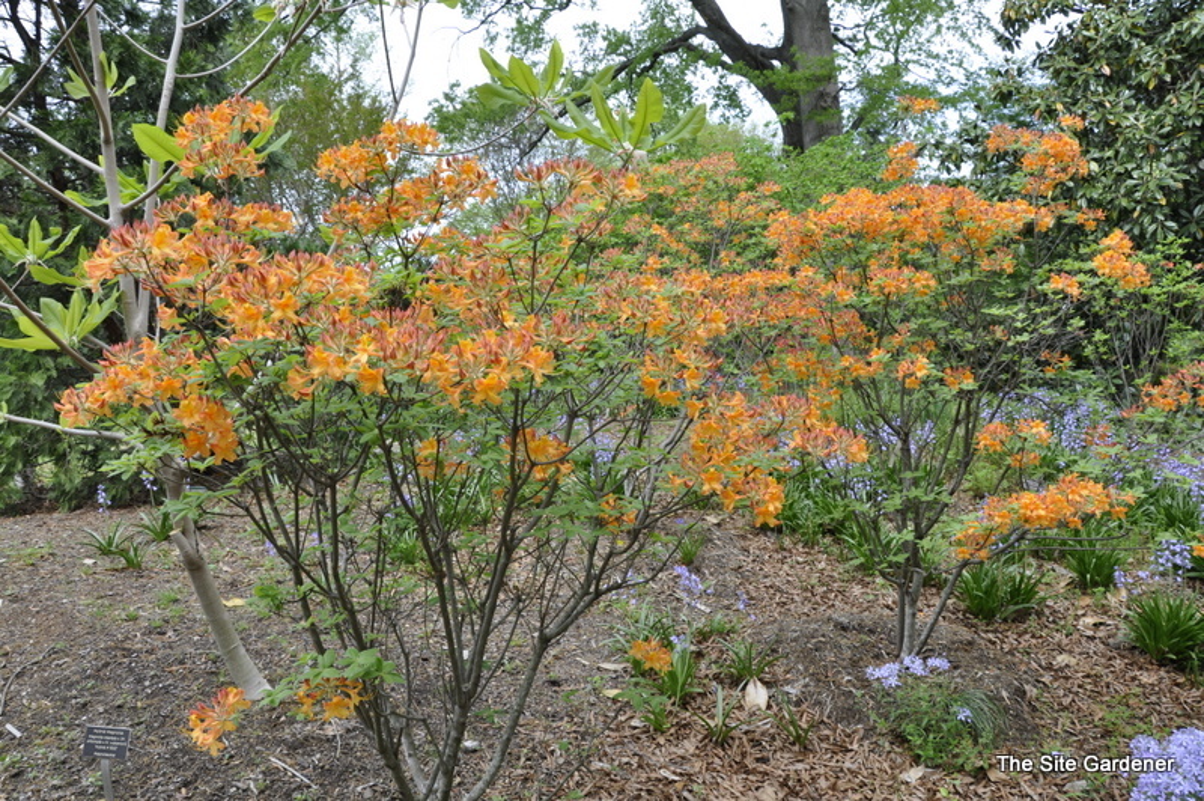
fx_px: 902
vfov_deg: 47.9
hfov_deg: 67.4
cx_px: 602
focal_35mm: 27
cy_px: 400
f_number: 9
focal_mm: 18
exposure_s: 1/80
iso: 200
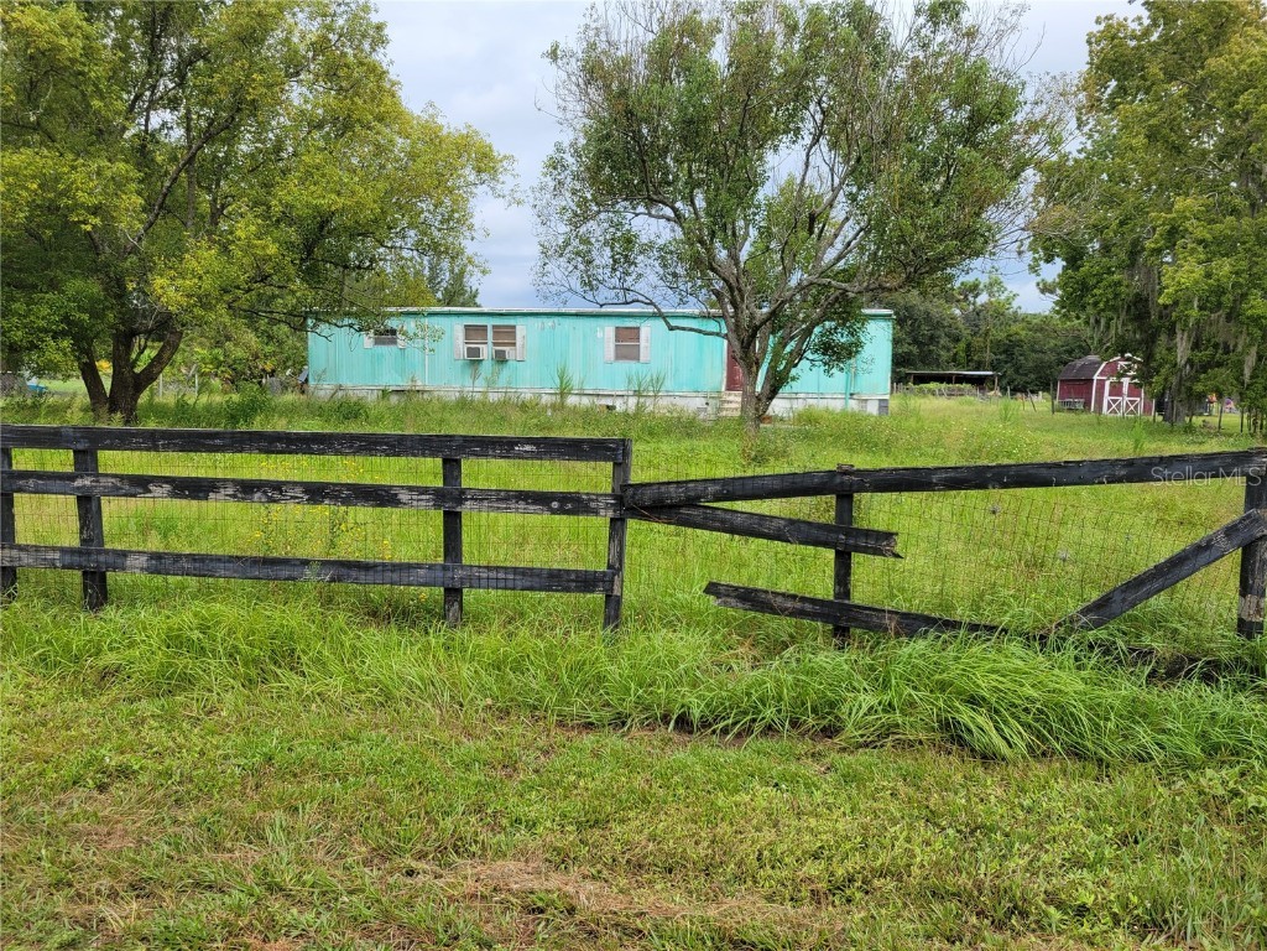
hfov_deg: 67.3
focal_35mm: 26
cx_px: 634
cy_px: 476
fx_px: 952
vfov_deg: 53.1
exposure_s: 1/1509
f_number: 1.8
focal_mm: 5.4
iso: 40
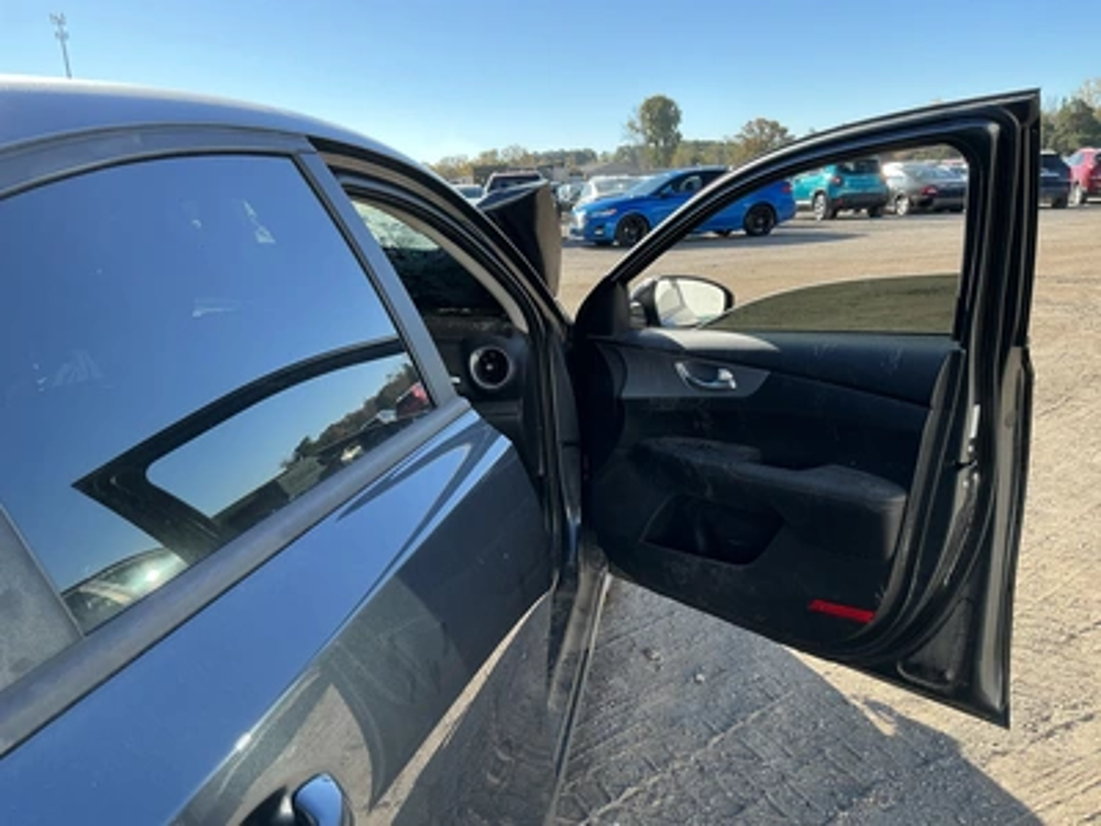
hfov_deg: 63.4
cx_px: 550
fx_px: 891
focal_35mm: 28
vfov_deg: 49.7
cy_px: 413
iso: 25
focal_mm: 3
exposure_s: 1/409
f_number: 1.8
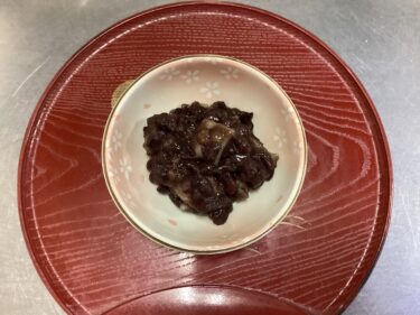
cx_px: 210
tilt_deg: -77.9
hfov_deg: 58.4
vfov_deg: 45.4
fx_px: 376
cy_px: 158
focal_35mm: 31
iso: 400
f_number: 2.4
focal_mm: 3.3
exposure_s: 1/40
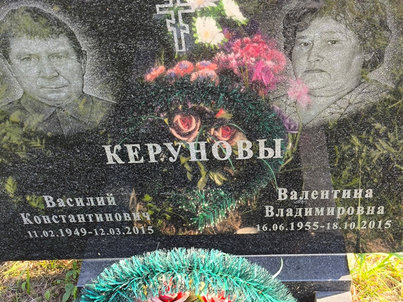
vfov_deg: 29.1
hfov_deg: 38.2
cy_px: 151
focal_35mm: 50
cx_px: 202
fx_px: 582
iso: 50
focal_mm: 4.71
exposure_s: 1/148
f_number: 1.7
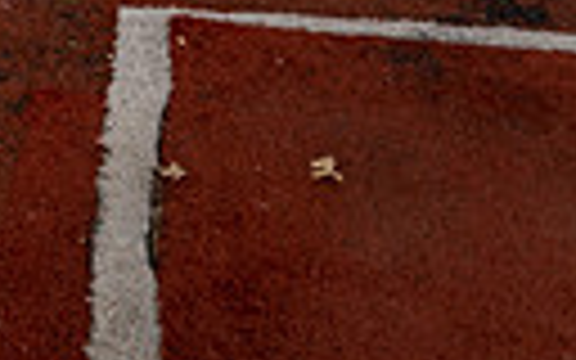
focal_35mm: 125
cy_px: -585
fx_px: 1962
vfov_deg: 9.1
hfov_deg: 16.5
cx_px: 45
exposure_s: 1/250
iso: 250
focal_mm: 35
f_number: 5.6
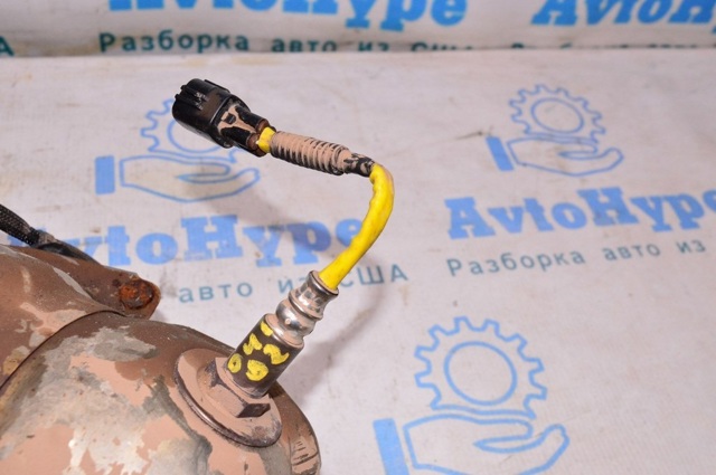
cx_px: 358
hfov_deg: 48.0
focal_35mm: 40
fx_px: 804
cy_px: 238
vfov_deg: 32.9
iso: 1600
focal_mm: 27
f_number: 8
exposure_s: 1/160
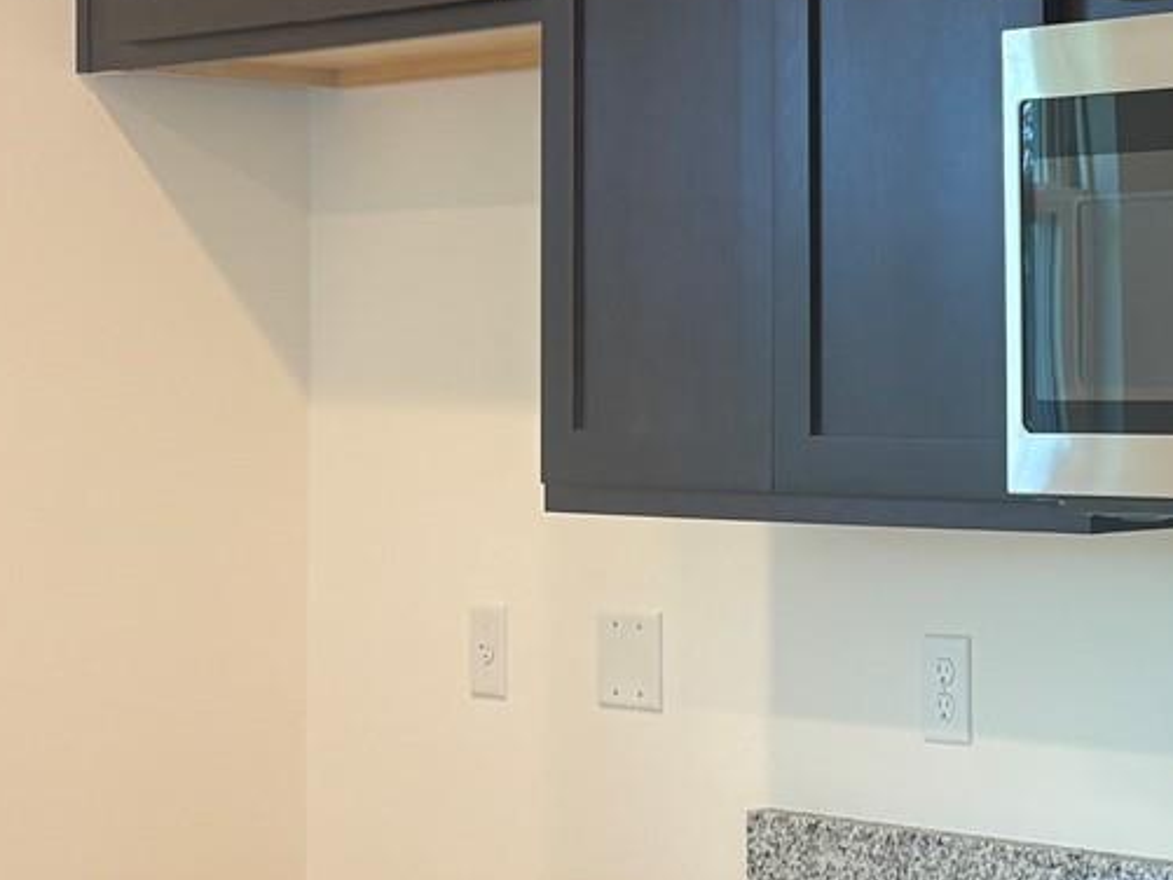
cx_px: 1580
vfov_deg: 17.8
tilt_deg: +1.6
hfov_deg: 21.1
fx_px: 2813
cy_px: 358
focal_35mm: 83
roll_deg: -0.8
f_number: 1.6
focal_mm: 5.96
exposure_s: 1/120
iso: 125
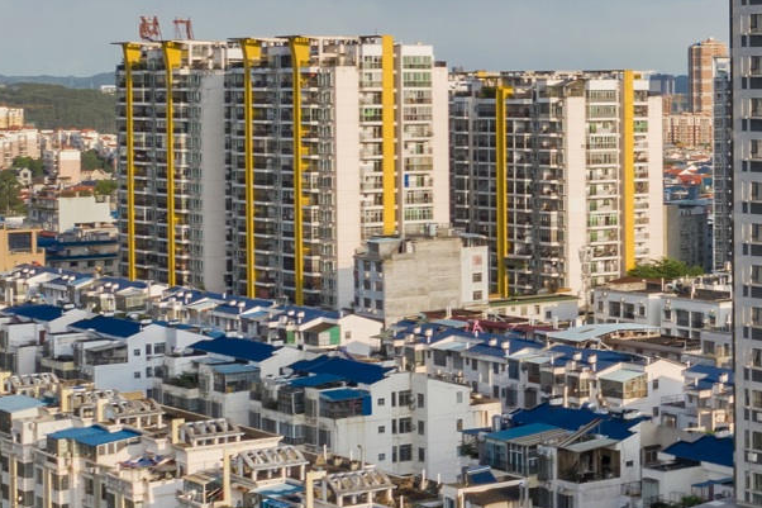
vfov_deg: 16.6
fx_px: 1735
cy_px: 276
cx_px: 1028
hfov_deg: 21.9
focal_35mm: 82
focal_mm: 10.26
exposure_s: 1/500
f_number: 5
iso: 100
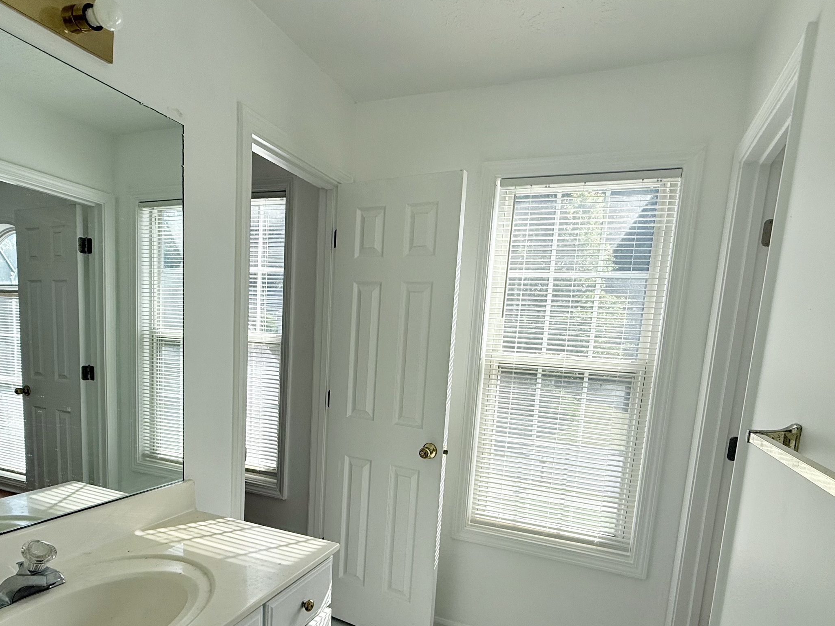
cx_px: 410
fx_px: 507
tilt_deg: -8.0
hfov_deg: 79.0
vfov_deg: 62.0
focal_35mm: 21
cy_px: 412
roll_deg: -3.9
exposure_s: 1/751
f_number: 2.2
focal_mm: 2.22
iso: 50
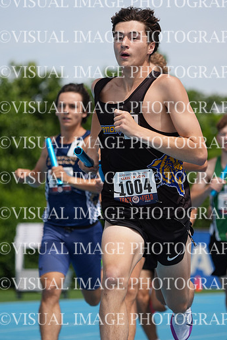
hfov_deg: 6.1
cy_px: 160
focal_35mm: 224
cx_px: 125
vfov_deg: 9.2
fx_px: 2120
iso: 500
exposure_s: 1/2500
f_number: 6.3
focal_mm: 200
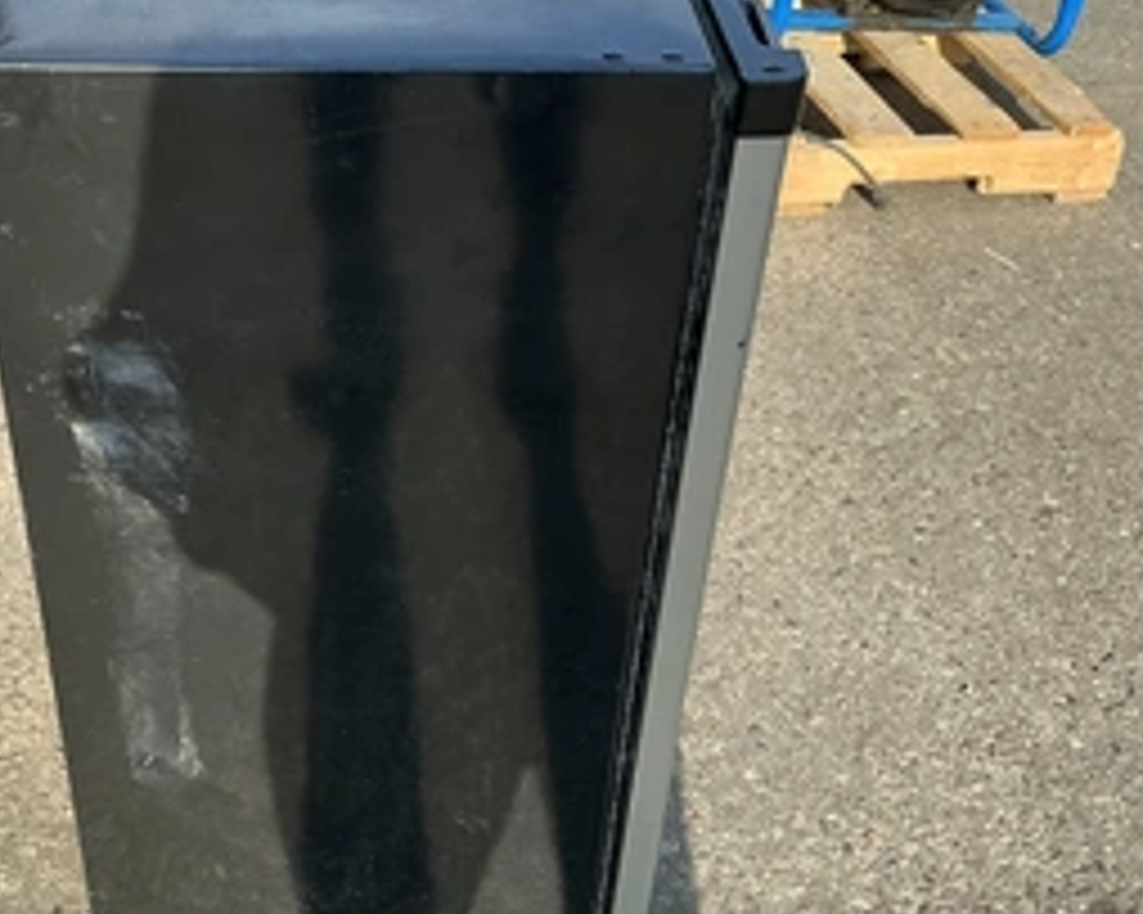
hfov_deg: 42.2
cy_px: 405
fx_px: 1454
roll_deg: -1.2
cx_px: 356
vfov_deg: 34.8
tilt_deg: -37.0
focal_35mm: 43
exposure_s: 1/491
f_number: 1.8
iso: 25
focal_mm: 3
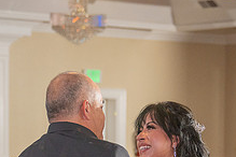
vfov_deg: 7.0
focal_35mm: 192
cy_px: 262
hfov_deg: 10.7
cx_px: 140
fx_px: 1259
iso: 640
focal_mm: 57
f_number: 3.2
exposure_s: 1/160
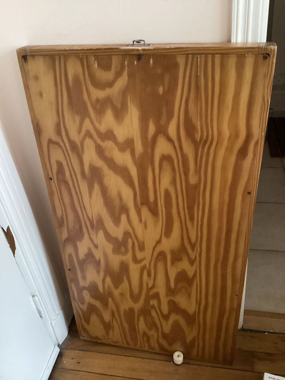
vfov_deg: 58.3
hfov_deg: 45.4
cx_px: 142
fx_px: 340
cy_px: 190
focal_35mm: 31
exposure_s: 1/24
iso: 640
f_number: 2.4
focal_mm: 3.3
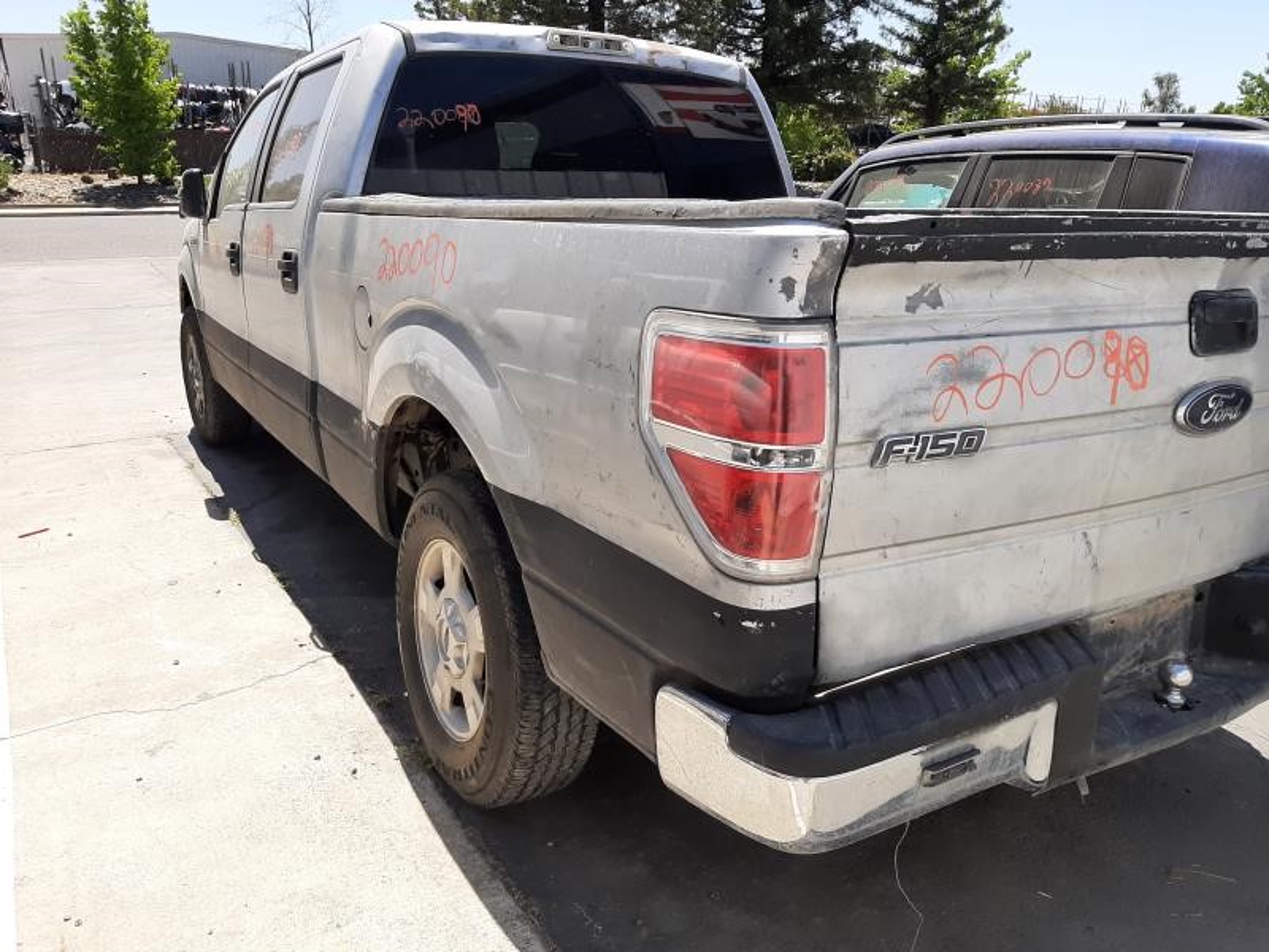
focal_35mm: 26
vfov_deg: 53.1
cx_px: 634
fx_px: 953
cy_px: 476
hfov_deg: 67.3
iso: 40
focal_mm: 3.93
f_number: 1.7
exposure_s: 1/1859
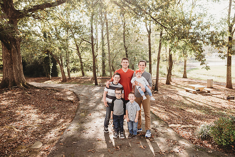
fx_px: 157
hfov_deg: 73.7
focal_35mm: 24
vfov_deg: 53.2
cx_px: 118
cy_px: 78
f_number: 3.2
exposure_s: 1/250
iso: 200
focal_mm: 24
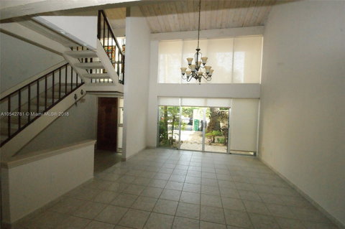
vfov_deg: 77.2
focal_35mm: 15
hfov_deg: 100.4
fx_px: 144
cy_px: 114
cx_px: 172
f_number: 13
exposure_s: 1/100
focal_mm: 10
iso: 3200
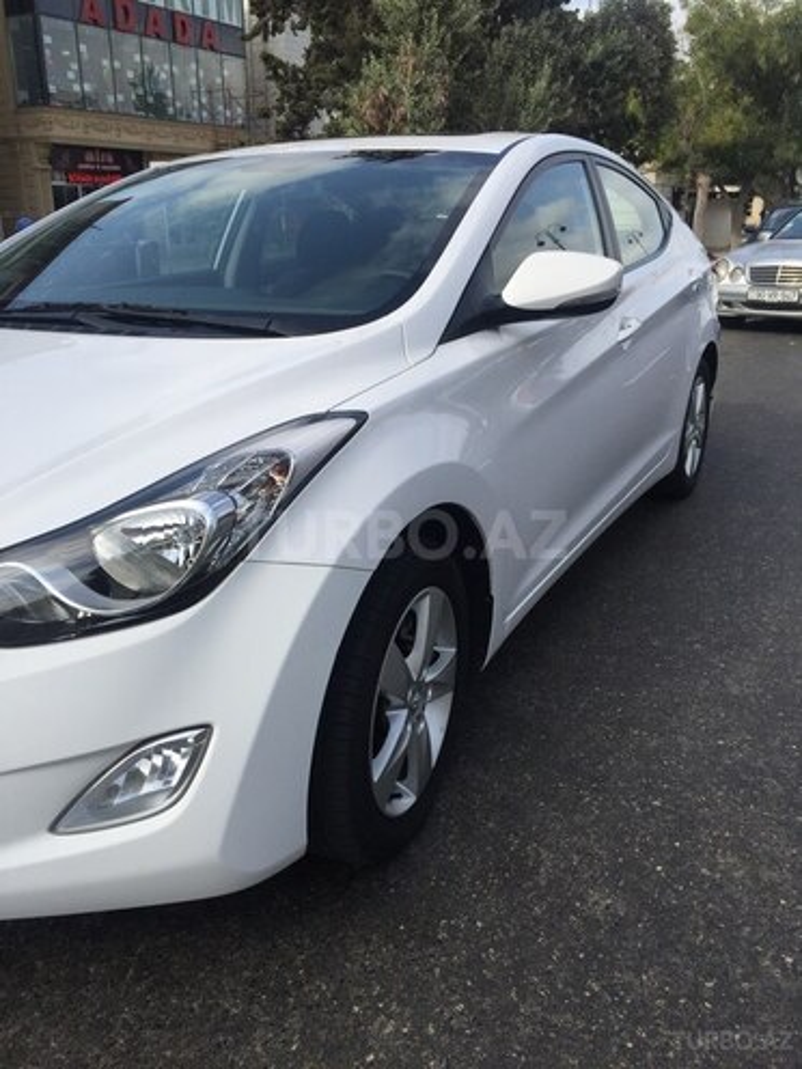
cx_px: 401
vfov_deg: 61.7
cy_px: 534
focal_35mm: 29
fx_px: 896
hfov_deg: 48.2
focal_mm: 4.15
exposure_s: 1/1980
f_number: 2.2
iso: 32
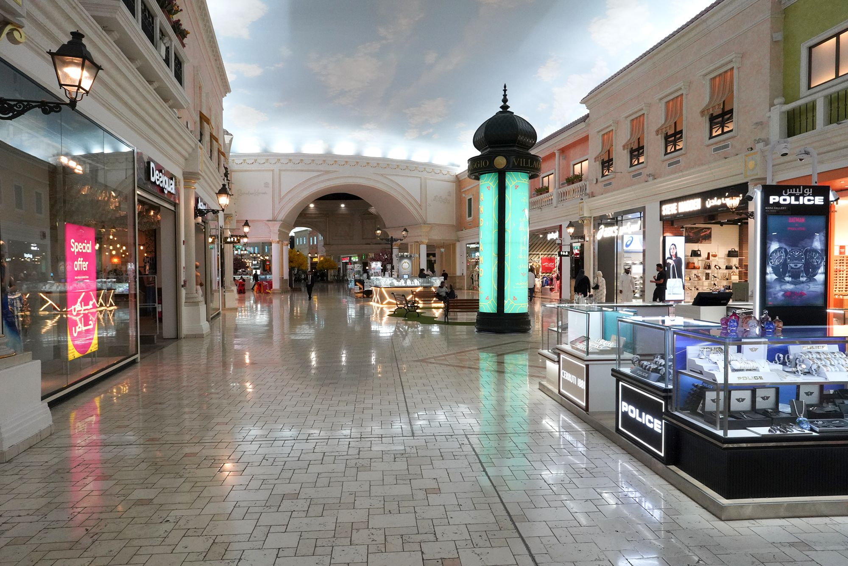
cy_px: 283
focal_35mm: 24
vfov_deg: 53.1
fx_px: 565
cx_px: 424
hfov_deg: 73.7
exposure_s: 1/80
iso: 3200
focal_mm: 24
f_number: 16
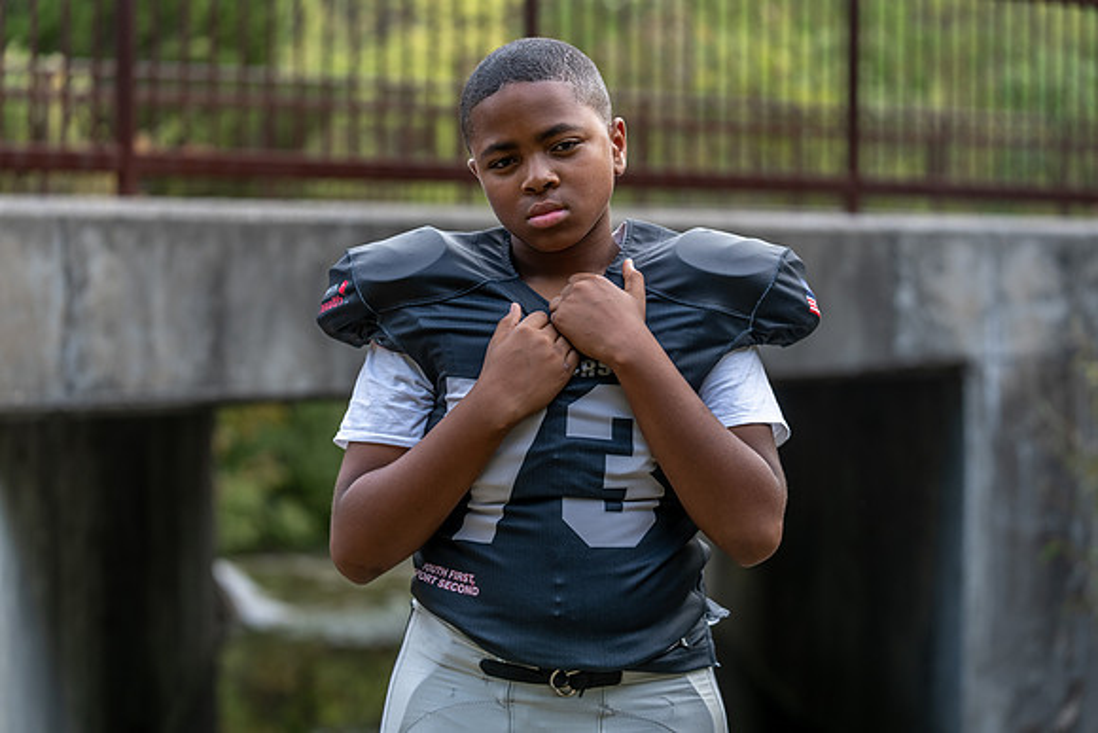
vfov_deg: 17.1
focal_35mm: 80
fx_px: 2440
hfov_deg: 25.4
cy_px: 366
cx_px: 549
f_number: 2.8
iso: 160
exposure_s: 1/320
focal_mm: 80
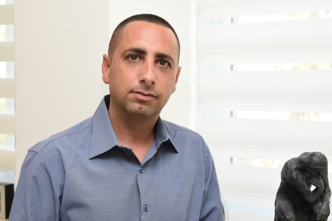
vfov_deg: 18.2
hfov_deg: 27.0
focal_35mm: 75
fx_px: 692
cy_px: 110
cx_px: 166
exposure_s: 1/200
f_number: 5.6
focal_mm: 50
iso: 400
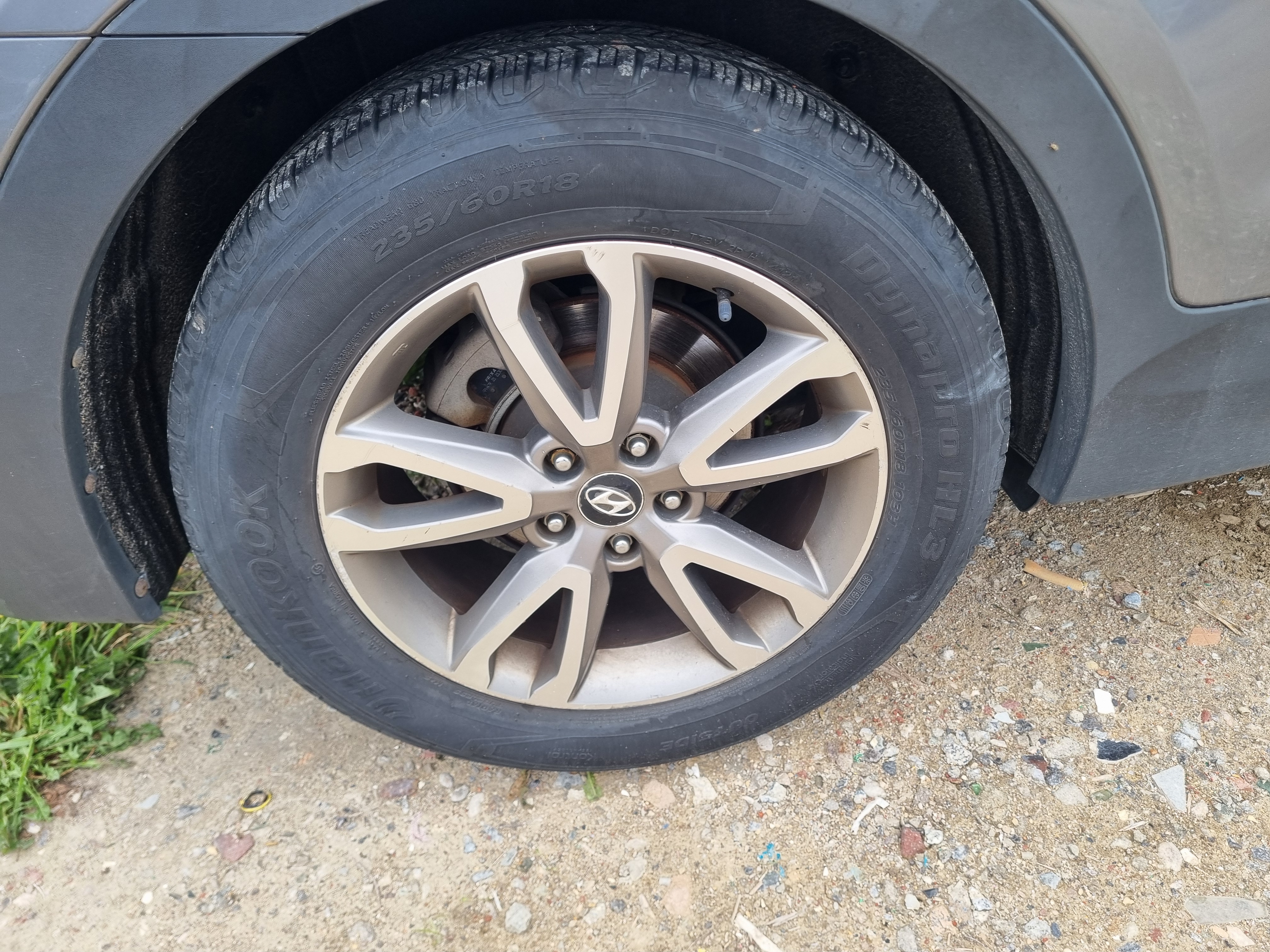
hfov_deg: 67.3
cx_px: 635
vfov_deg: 53.1
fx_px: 954
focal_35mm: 26
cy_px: 476
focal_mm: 5.4
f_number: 1.8
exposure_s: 1/606
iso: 50
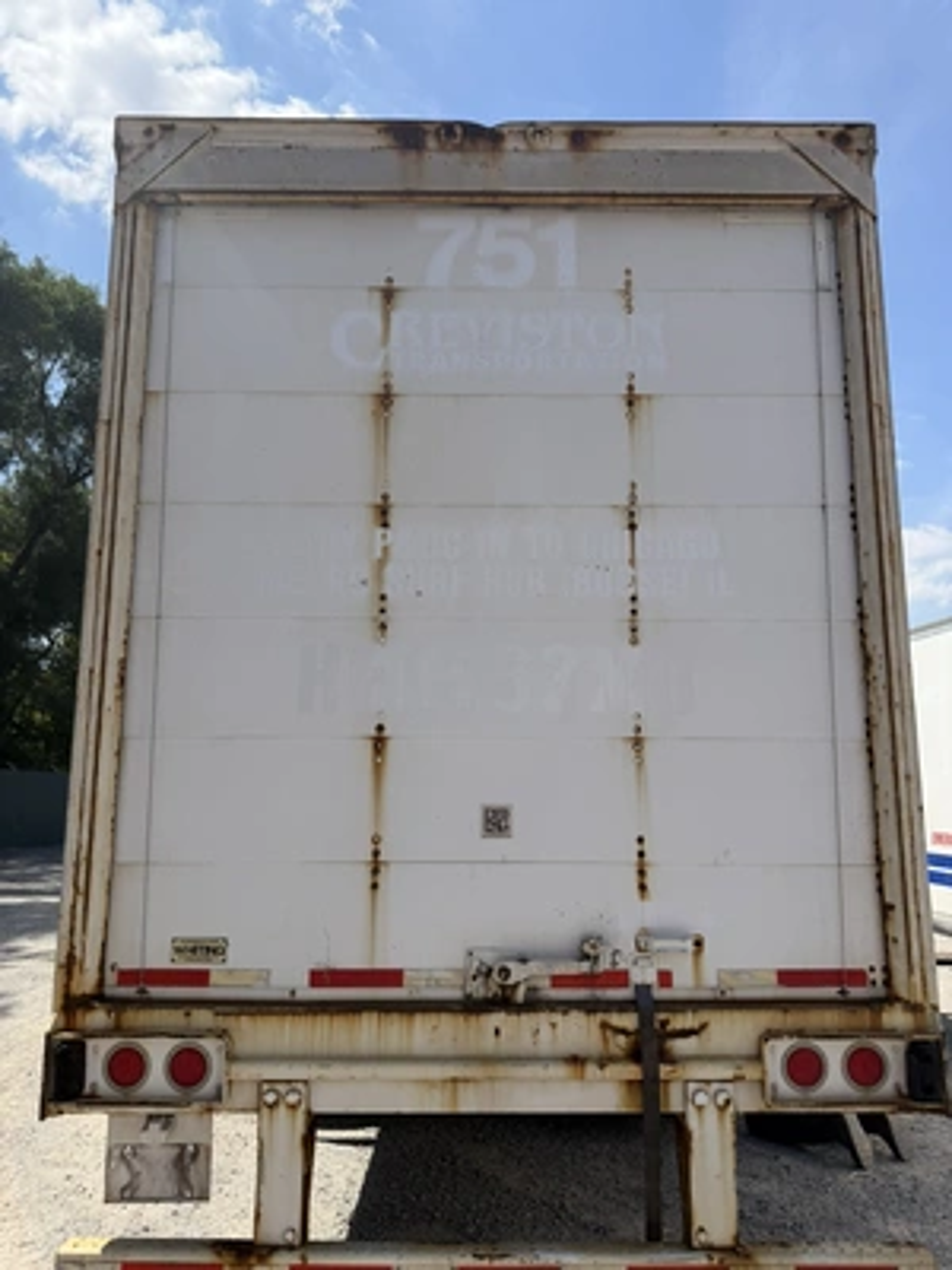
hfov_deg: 56.8
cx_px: 476
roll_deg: -0.8
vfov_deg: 71.6
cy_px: 635
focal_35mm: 24
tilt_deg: +9.2
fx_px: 880
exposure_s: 1/5714
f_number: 1.78
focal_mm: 6.76
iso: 100
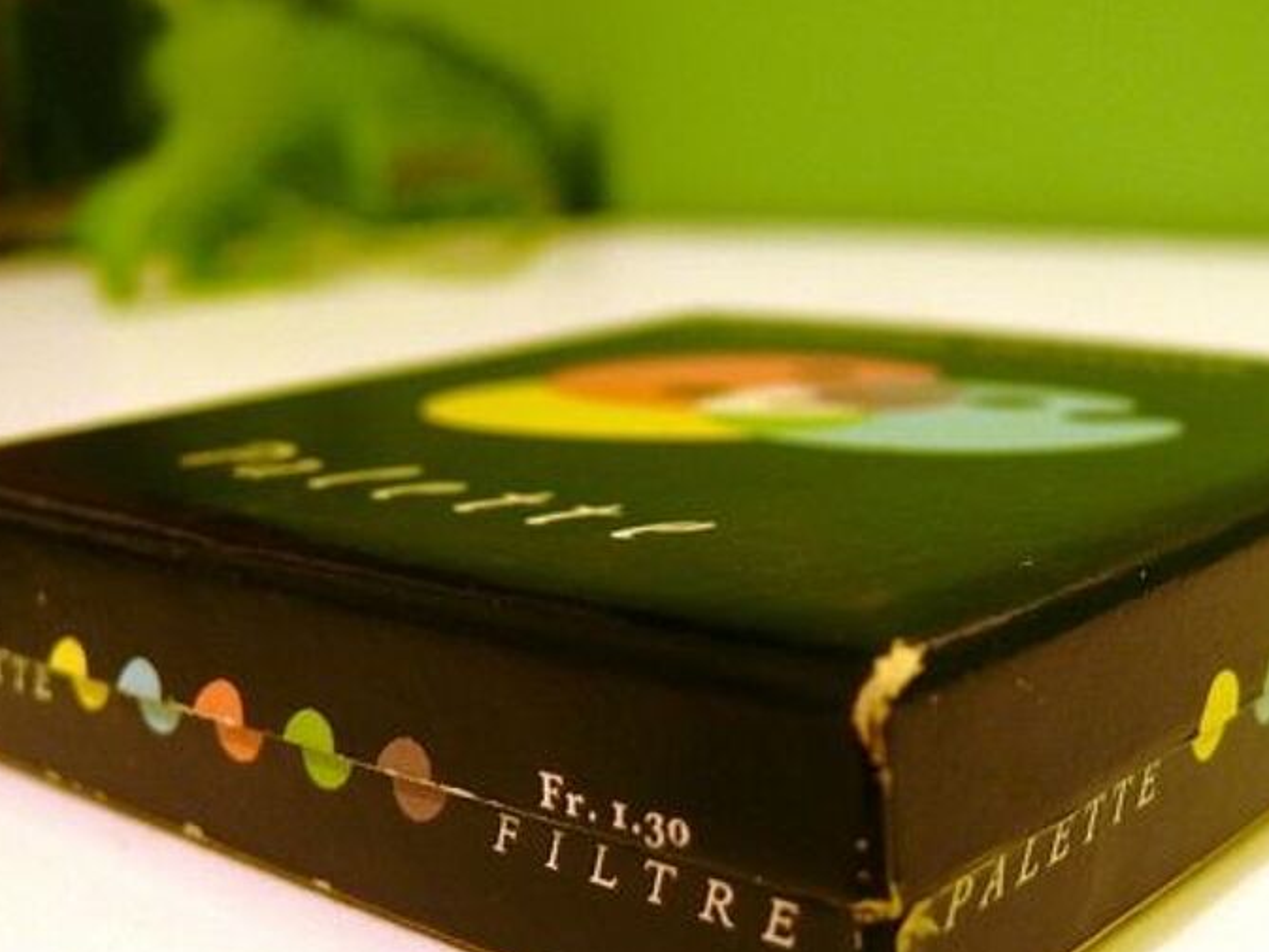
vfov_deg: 27.9
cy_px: 628
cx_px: 749
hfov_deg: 36.7
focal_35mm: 52
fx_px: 1907
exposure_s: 1/6
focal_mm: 7.4
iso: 200
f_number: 2.8
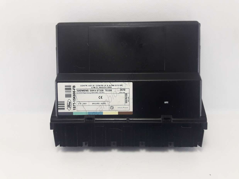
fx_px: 193
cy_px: 90
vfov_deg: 49.7
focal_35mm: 28
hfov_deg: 63.5
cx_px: 120
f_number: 1.9
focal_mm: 3.7
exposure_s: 1/50
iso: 64
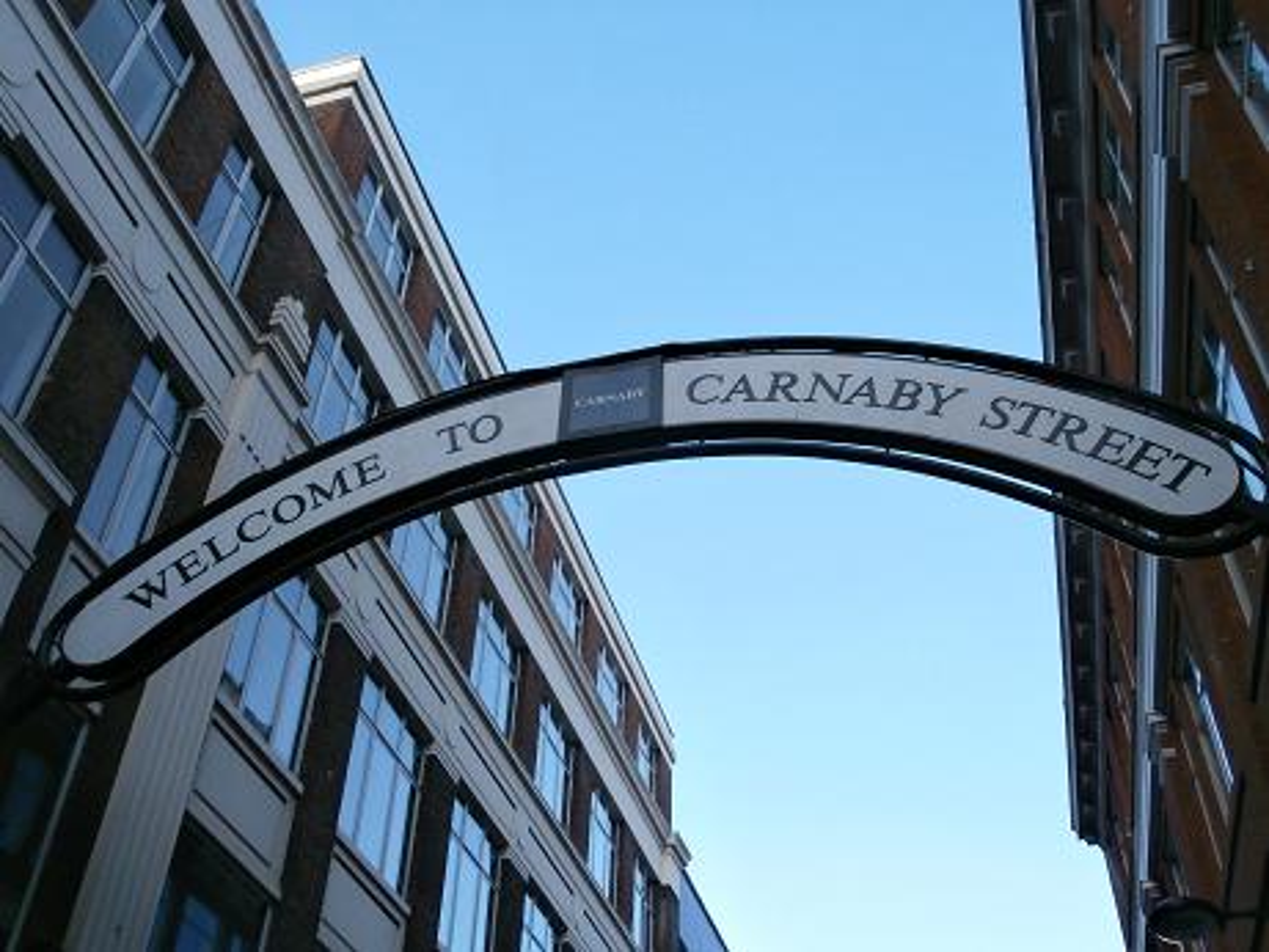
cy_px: 476
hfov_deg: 49.0
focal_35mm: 38
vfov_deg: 37.7
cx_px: 634
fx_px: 1393
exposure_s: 1/200
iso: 100
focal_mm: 6.67
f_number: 3.9
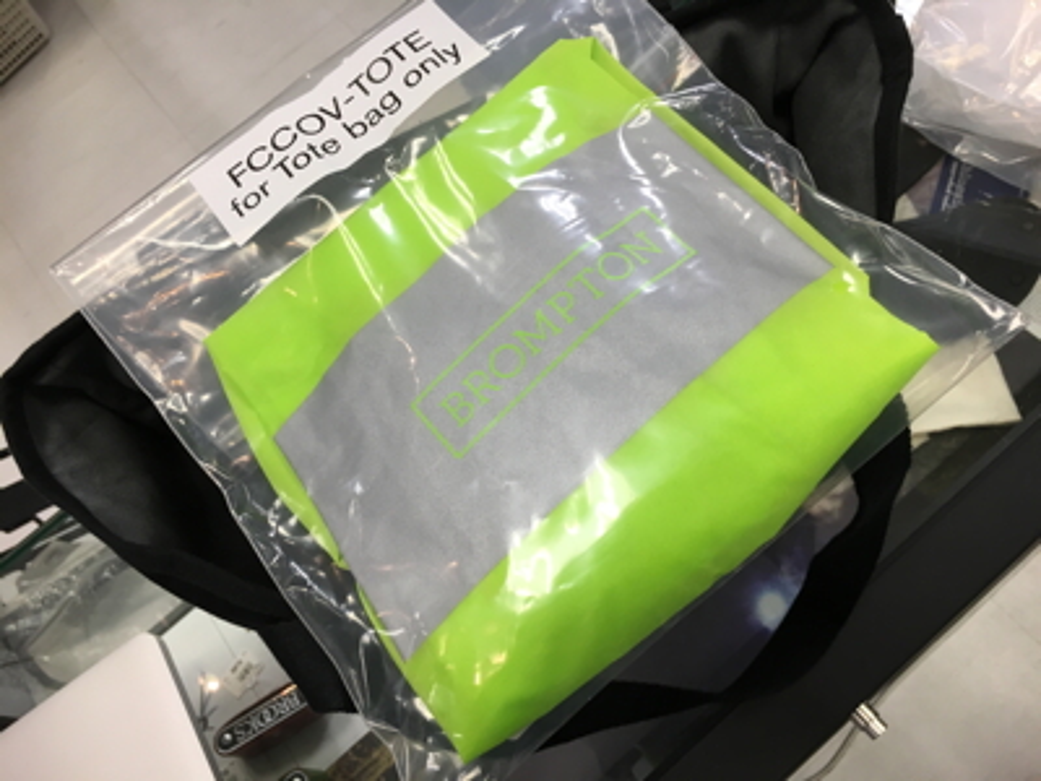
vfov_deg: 48.2
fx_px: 872
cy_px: 390
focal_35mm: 29
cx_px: 520
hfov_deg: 61.7
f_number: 2.2
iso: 25
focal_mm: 4.15
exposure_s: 1/40
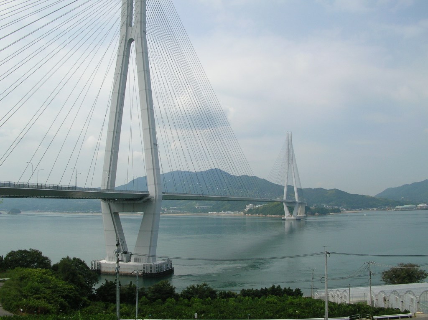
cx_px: 214
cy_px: 160
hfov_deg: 52.7
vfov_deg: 40.6
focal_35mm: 35
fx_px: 432
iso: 50
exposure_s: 1/414
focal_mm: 5.8
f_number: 5.6
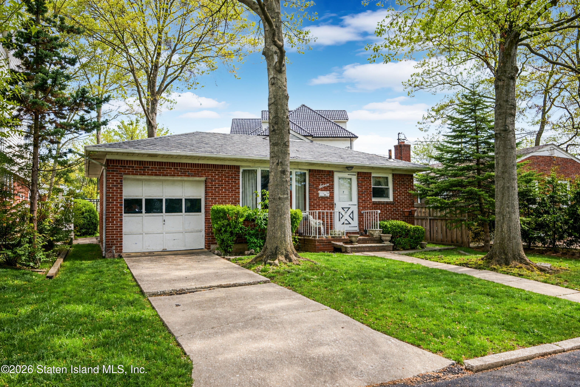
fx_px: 419
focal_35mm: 26
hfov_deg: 69.4
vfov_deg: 49.6
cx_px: 290
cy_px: 194
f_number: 7.1
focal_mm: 26
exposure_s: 1/100
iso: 50
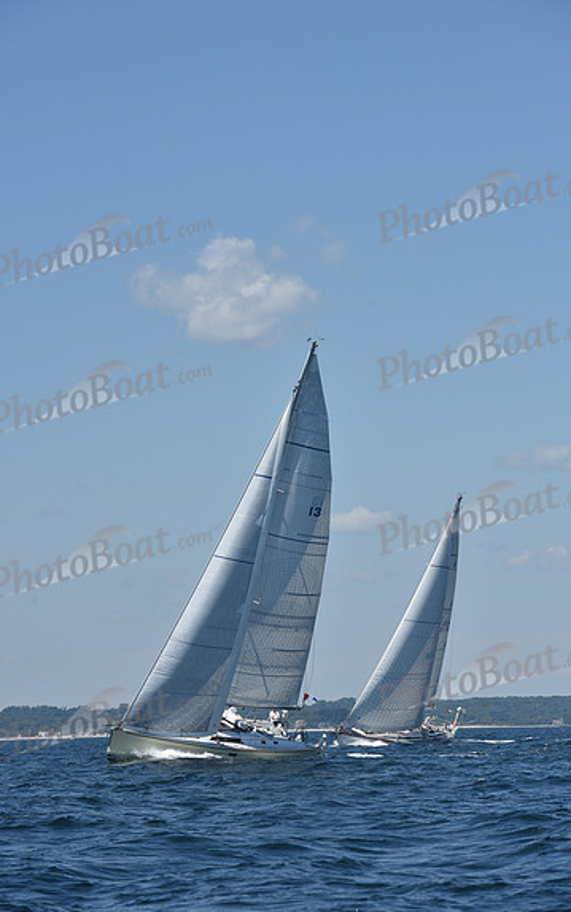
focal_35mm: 139
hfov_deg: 9.4
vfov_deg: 15.0
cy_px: 454
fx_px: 3459
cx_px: 295
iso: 200
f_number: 8
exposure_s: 1/1000
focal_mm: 135
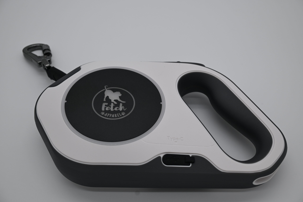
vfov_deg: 30.9
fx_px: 366
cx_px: 152
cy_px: 101
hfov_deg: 45.0
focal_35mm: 44
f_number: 7.1
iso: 100
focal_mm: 29
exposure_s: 1/200
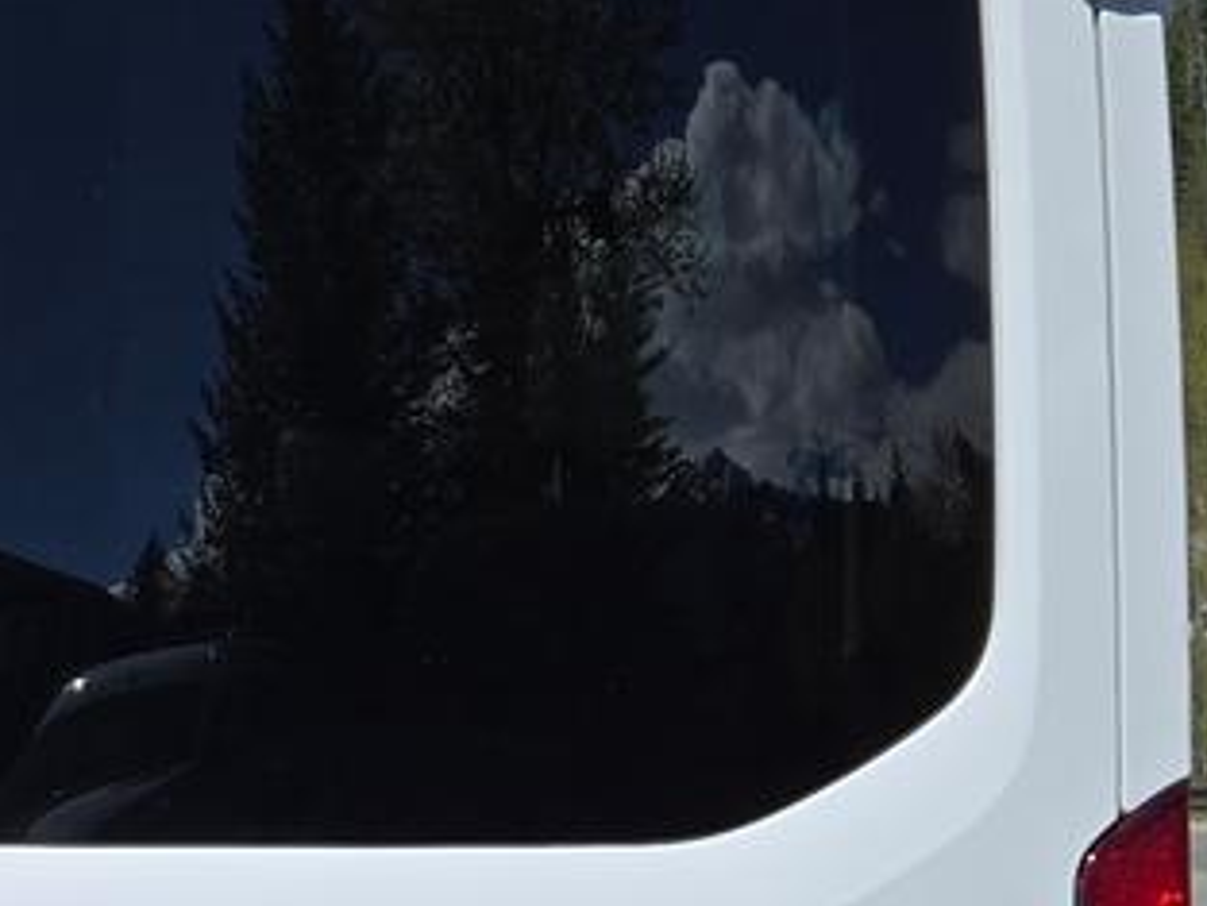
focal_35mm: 94
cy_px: 848
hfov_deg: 19.9
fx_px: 3279
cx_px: -139
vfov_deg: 15.5
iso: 25
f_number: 1.8
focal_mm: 5.4
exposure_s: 1/3399
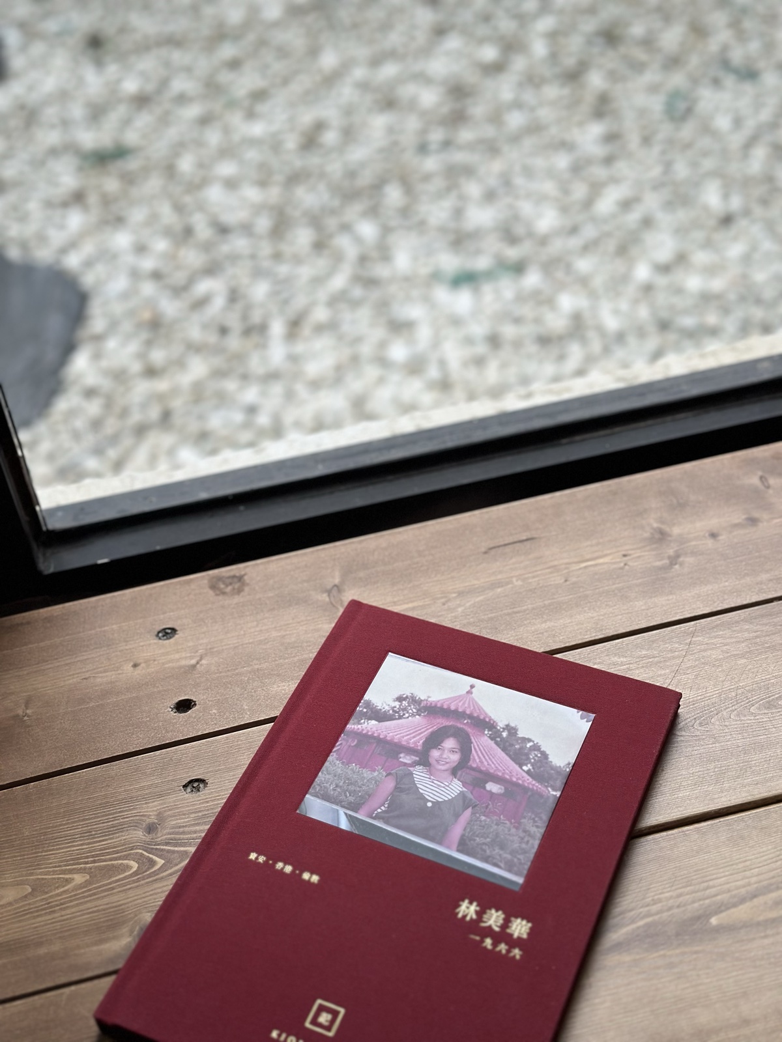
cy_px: 521
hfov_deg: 30.3
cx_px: 391
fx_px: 1446
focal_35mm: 48
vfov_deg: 39.7
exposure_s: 1/484
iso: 80
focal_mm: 6.86
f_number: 1.78
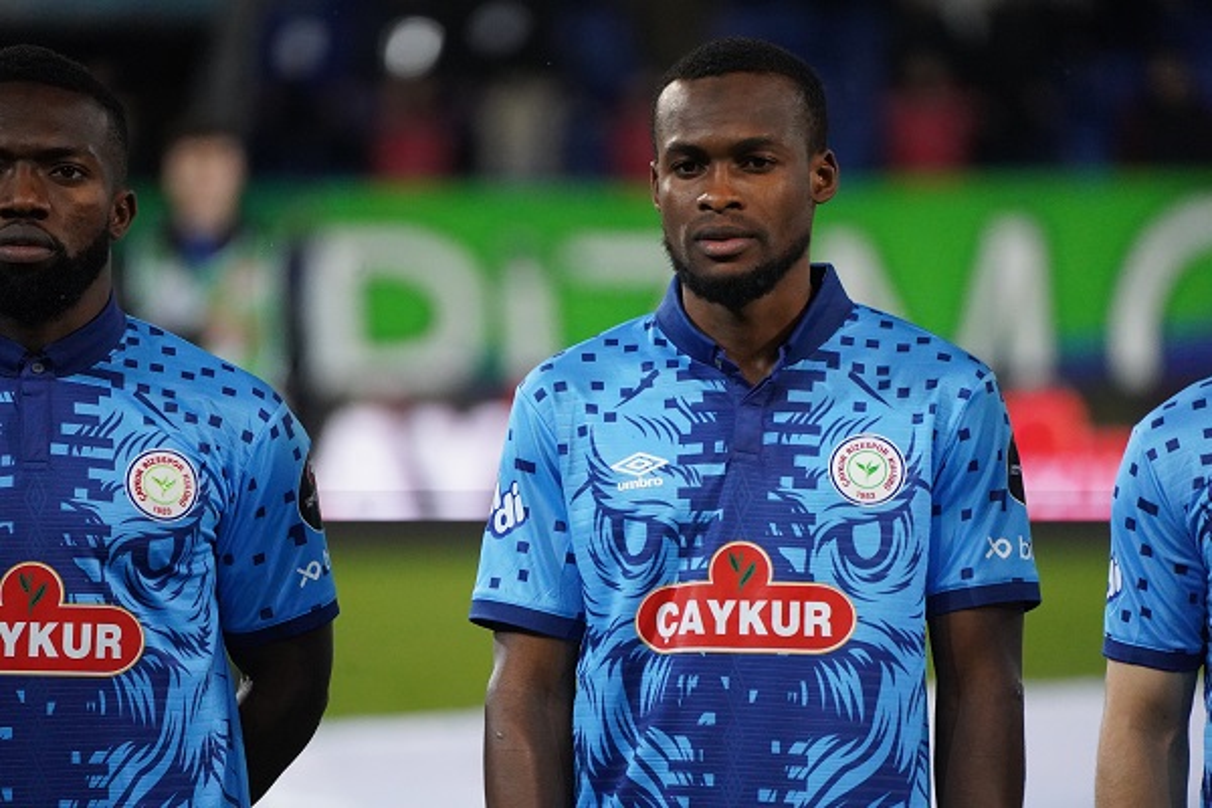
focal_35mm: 400
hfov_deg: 5.2
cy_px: 404
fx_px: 13466
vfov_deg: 3.4
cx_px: 606
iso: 10000
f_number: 5.6
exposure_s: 1/2000
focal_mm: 400
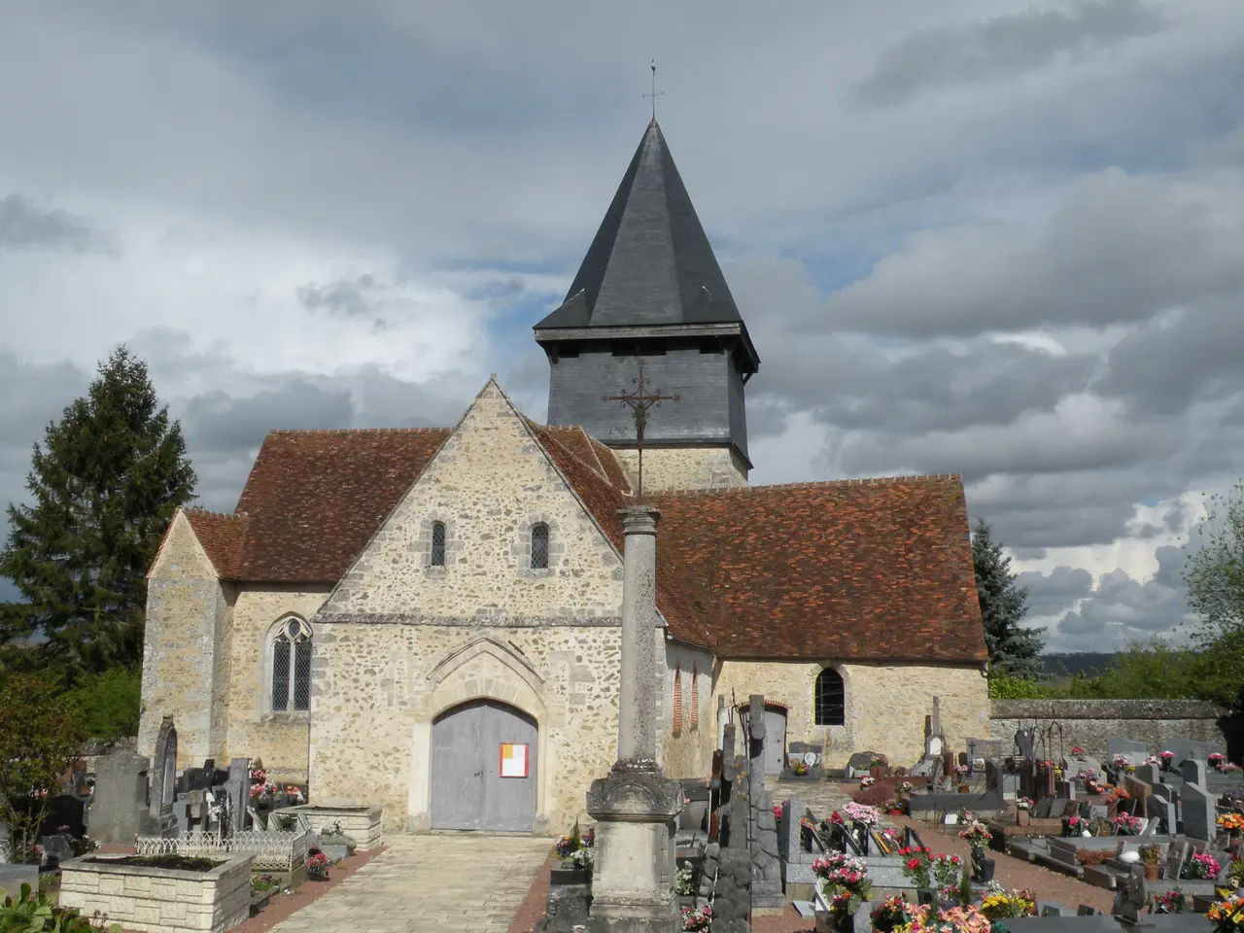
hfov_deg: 44.8
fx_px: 1509
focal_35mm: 42
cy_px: 466
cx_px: 622
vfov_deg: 34.3
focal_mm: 7.4
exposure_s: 1/365
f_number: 8
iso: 64
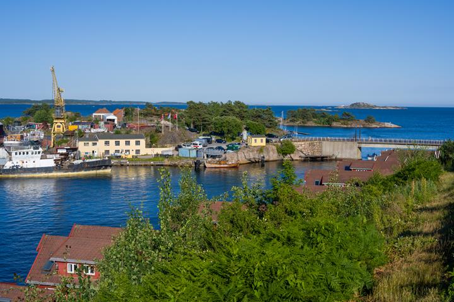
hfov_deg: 39.6
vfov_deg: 27.0
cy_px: 151
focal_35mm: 50
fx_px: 631
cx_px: 227
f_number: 11
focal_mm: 50
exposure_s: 1/250
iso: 100
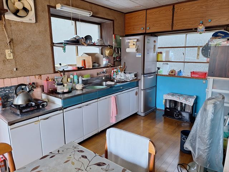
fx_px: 152
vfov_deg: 58.9
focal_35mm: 23
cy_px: 86
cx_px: 114
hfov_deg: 73.9
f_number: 1.8
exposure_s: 1/40
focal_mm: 5.54
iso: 80
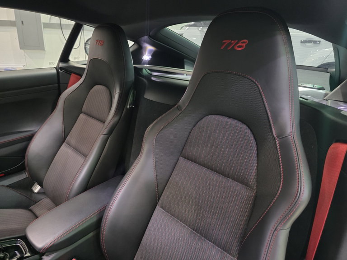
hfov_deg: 73.9
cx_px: 174
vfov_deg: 58.9
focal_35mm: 23
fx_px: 231
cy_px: 130
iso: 1600
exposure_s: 1/17.2
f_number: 1.7
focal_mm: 6.3
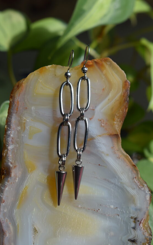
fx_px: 433
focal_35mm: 65
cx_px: 76
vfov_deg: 31.5
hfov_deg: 20.0
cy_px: 123
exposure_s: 1/125
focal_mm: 42
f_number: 8
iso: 100
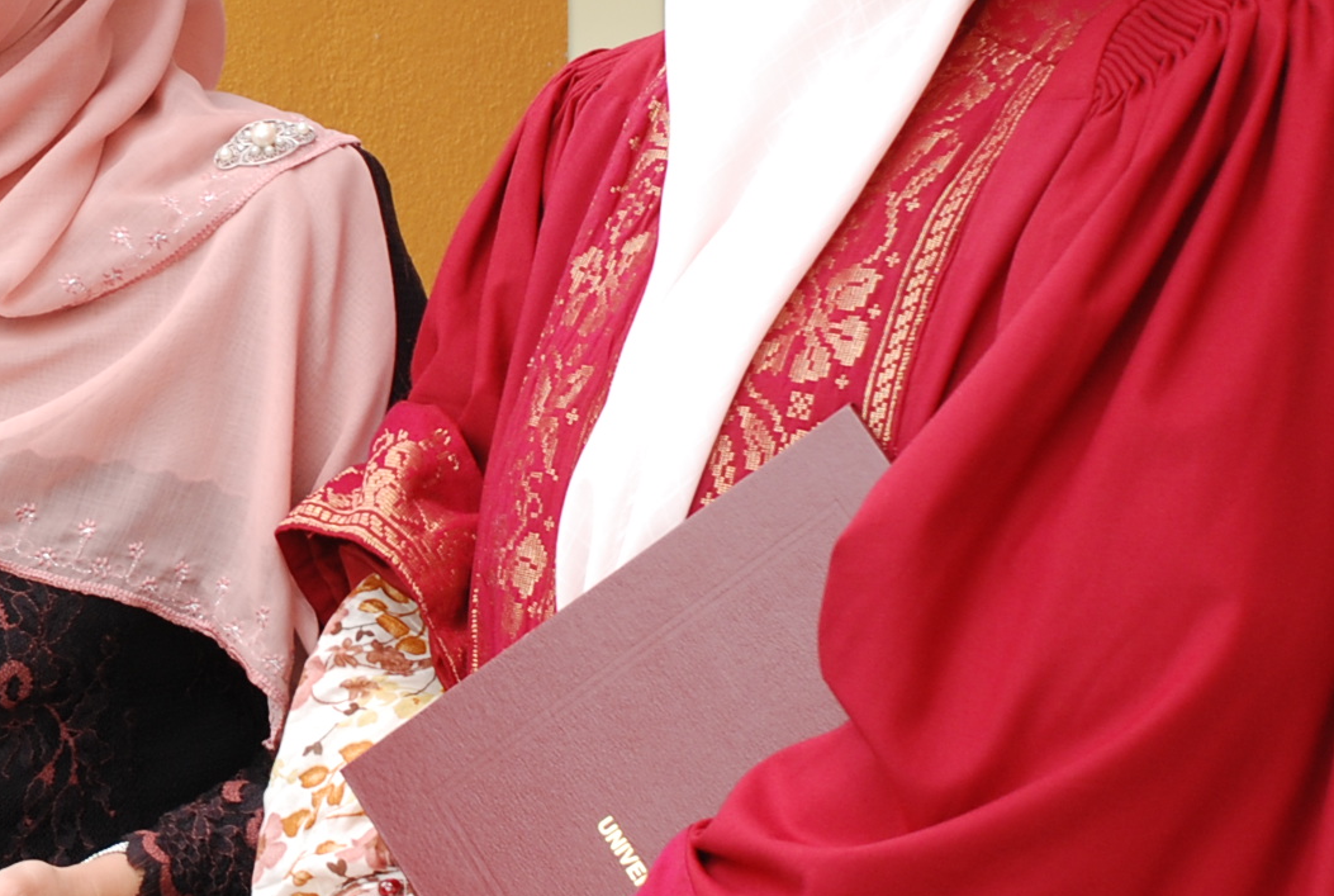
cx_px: -43
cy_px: 369
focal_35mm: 165
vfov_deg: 8.4
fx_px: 6127
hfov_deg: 12.3
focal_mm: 40
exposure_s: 1/100
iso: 200
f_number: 5.6
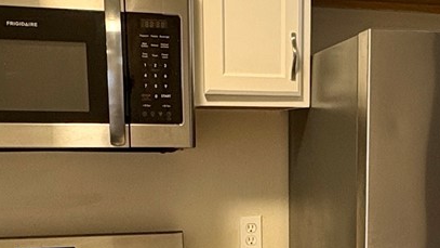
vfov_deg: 19.3
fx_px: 700
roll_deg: +0.3
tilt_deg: -10.9
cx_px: 307
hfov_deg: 34.4
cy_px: 269
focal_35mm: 60
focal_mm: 2.22
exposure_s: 1/60
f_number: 2.2
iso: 320
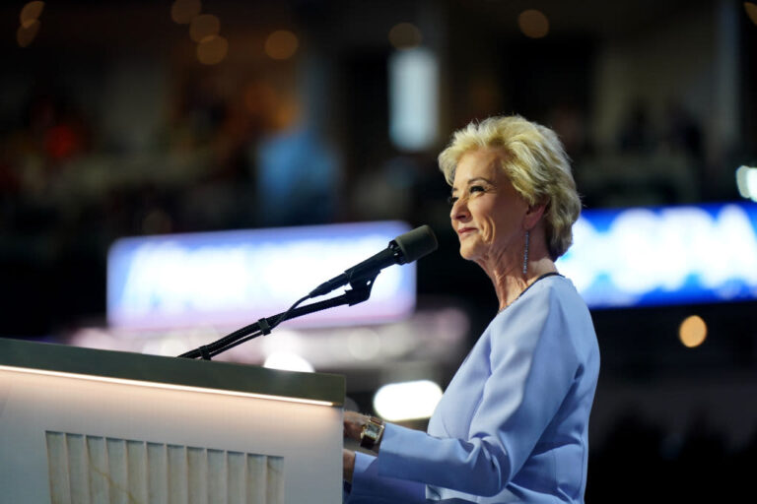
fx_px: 5887
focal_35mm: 280
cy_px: 252
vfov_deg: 4.9
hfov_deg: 7.4
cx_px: 378
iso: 2000
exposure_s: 1/200
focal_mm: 280
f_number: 4
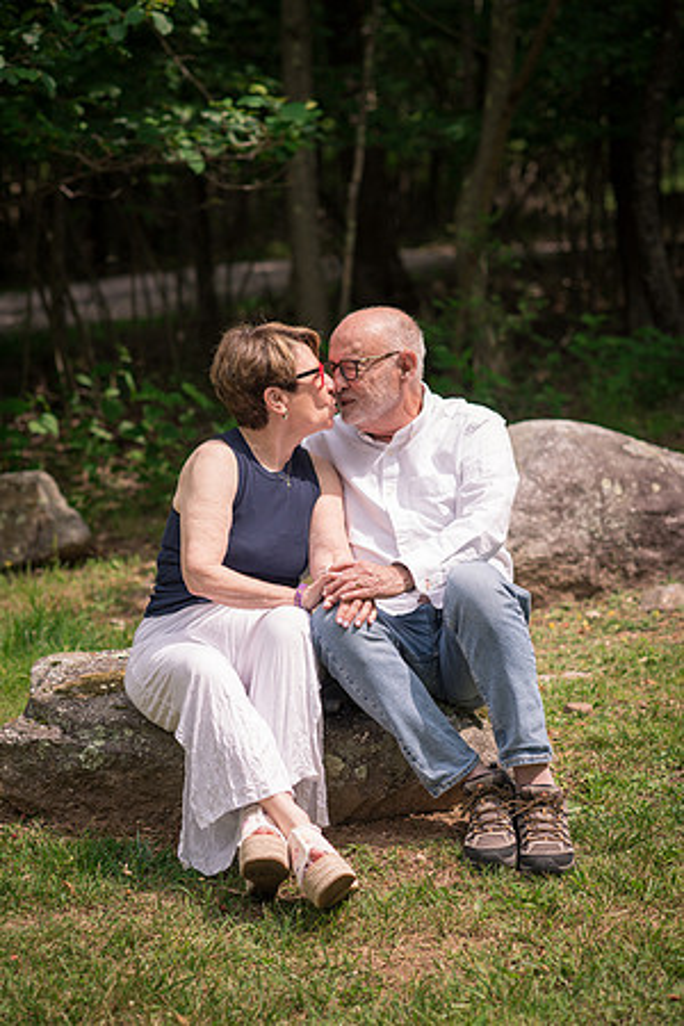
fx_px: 2422
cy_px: 513
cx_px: 342
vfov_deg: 23.9
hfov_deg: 16.1
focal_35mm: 85
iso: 200
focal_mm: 85
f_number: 3.2
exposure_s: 1/1600
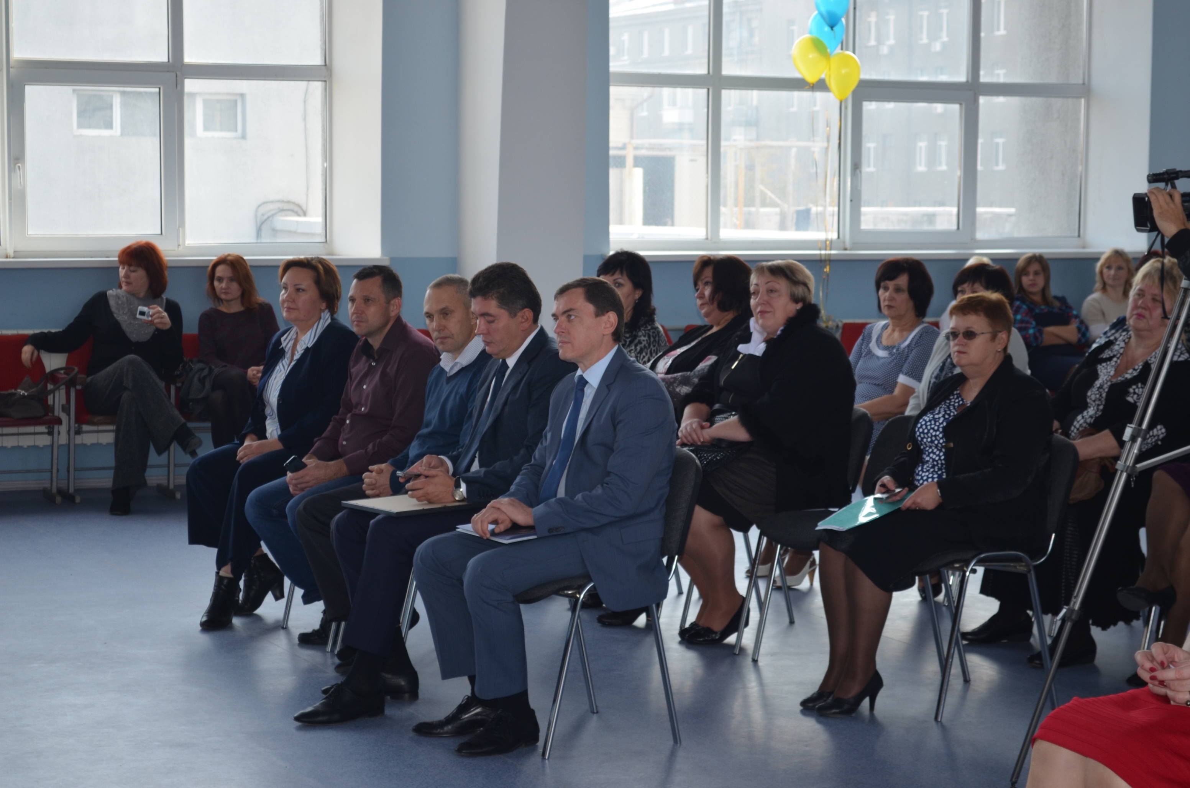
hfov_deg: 26.0
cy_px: 394
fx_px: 2573
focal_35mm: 78
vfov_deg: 17.4
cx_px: 595
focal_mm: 52
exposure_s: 1/125
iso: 250
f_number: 5.6
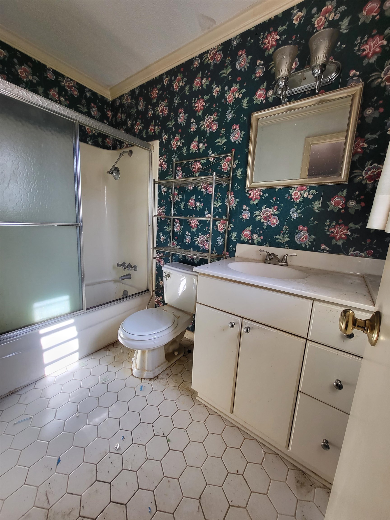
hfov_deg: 89.9
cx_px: 195
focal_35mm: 13
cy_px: 260
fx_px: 195
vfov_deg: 106.2
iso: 100
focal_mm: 1.74
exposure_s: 1/60
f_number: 2.2
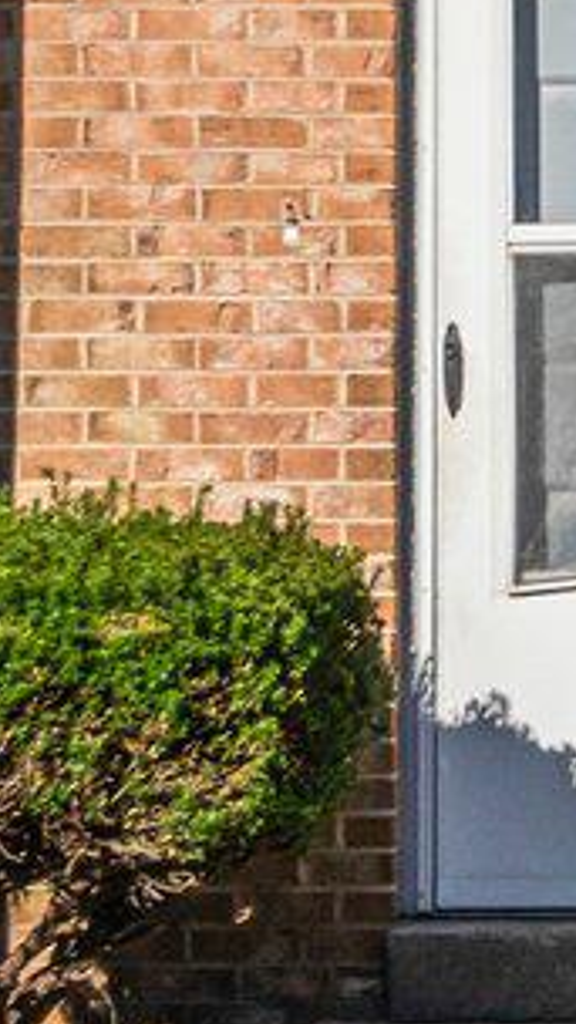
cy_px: -493
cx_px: 1711
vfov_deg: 9.6
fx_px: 5946
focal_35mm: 219
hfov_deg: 5.2
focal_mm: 31
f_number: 16
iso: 320
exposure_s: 1/800
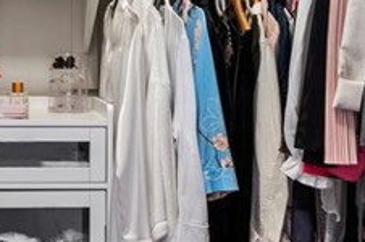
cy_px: 51
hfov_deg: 32.2
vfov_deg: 22.6
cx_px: 31
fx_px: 597
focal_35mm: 59
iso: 200
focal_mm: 13
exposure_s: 1/4
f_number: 9
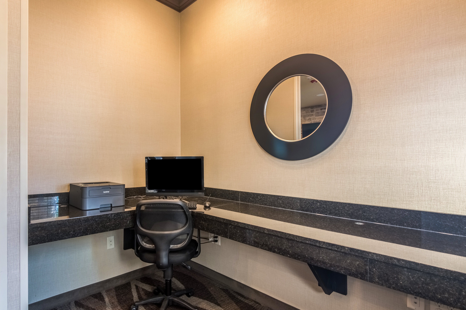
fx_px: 213
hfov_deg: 95.0
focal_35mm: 16
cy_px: 155
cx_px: 233
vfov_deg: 72.0
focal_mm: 11
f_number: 8
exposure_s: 1/80
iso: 400
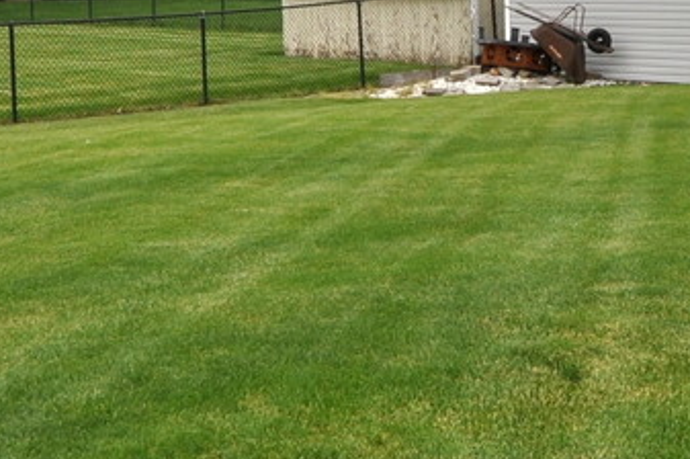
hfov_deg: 23.9
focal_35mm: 83
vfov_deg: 16.4
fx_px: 1593
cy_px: 172
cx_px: 592
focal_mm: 11.5
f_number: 11
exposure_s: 1/200
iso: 200
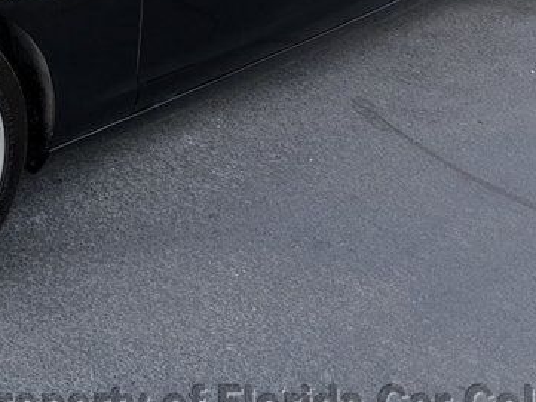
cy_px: -116
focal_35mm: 68
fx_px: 1053
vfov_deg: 19.9
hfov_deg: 26.9
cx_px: -6
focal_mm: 6.76
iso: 80
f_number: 1.78
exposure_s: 1/438
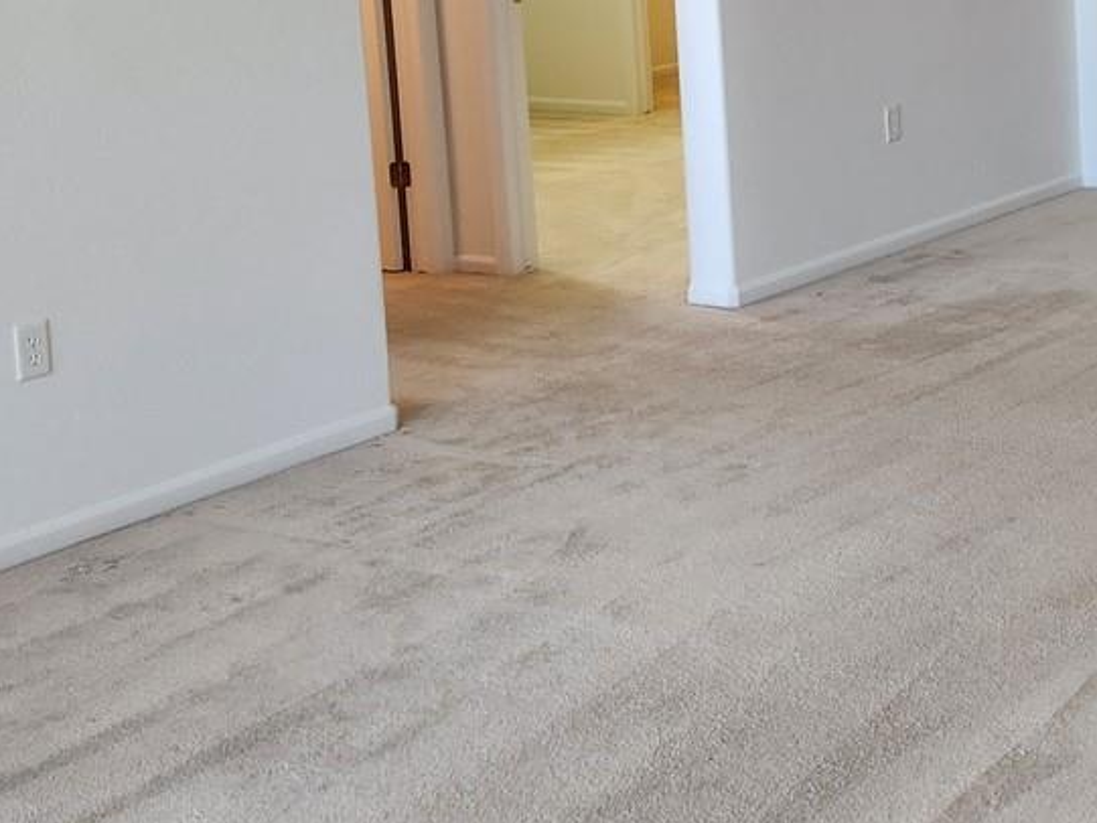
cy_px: 79
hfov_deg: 27.3
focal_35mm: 68
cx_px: 1036
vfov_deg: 21.1
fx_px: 2155
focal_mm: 5.4
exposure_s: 1/120
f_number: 1.8
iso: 160
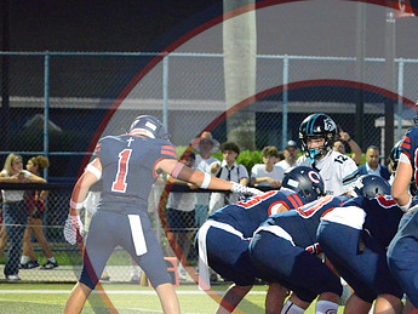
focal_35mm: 399
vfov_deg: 3.7
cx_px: 321
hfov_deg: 5.0
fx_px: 4817
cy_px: 210
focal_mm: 165
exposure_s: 1/250
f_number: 5
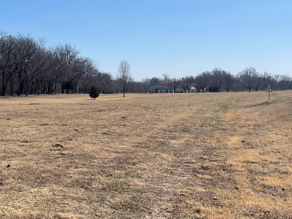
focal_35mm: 59
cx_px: 51
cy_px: 126
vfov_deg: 24.8
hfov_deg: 31.7
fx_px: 498
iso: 32
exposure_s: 1/5618
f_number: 1.6
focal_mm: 5.1
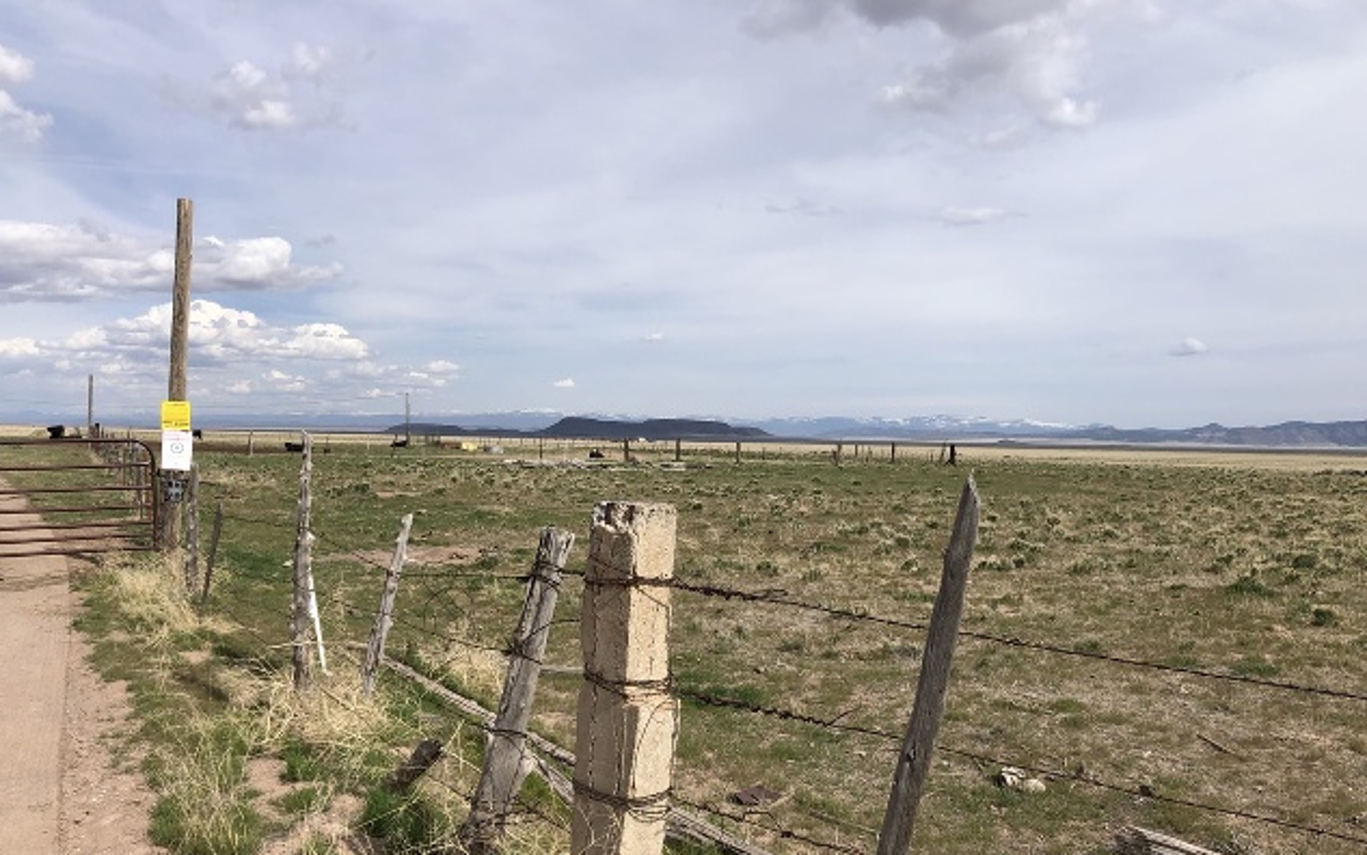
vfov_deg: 41.7
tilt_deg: -1.1
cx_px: 678
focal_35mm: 30
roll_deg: -0.8
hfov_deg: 62.9
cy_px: 507
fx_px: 1118
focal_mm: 3.99
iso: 25
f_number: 1.8
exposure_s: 1/3690
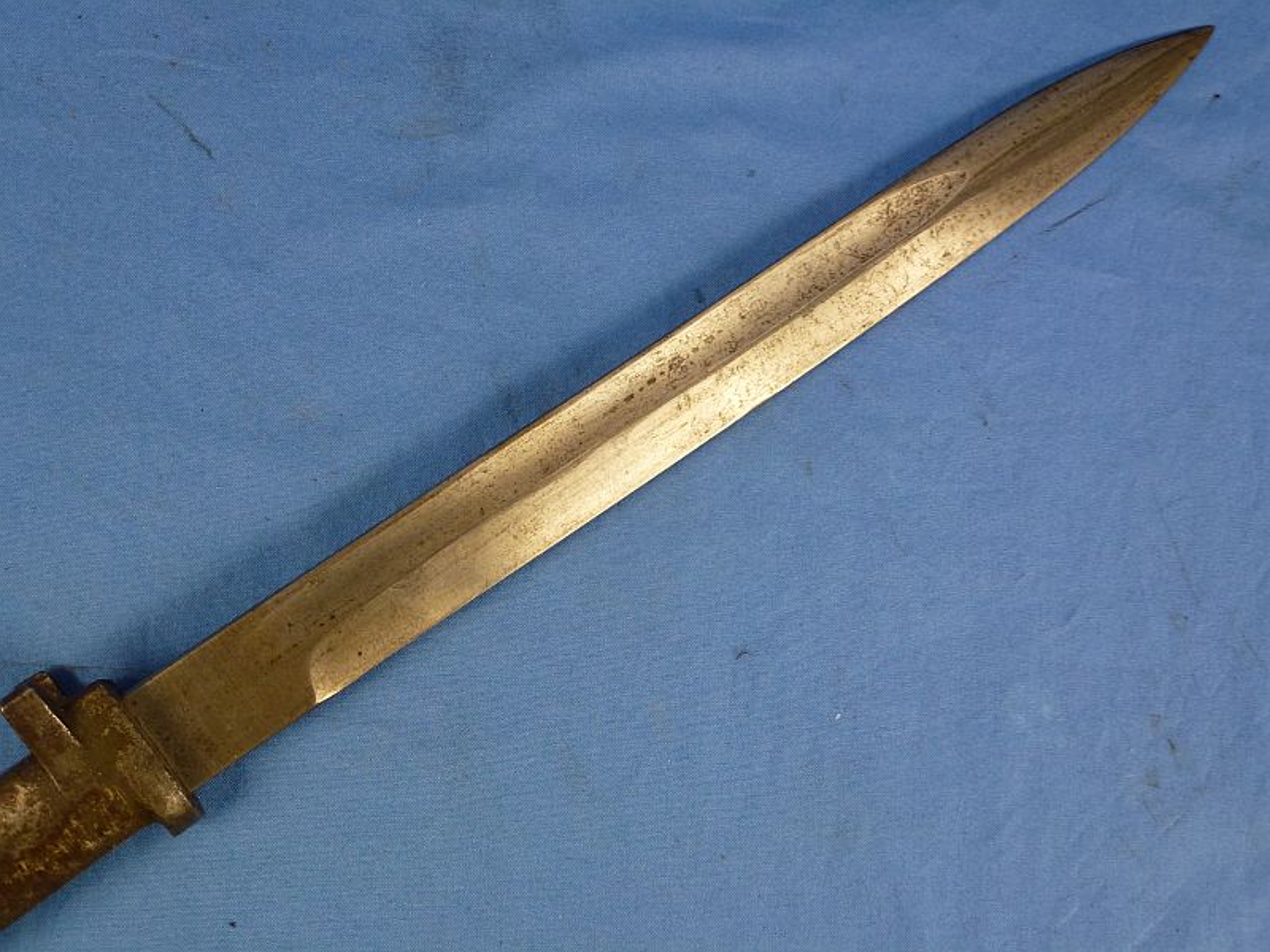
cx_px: 635
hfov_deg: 51.4
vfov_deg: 39.7
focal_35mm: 36
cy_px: 476
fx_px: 1321
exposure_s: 1/60
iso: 160
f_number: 3.7
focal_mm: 6.4
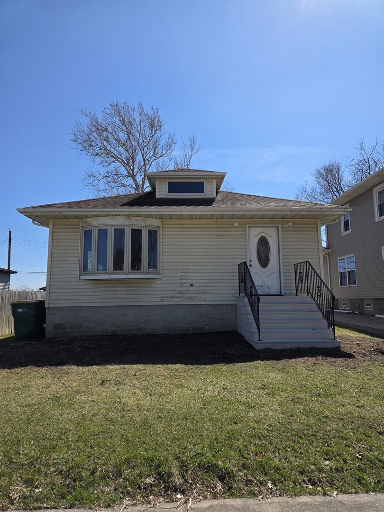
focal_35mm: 23
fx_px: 340
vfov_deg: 73.9
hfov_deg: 58.9
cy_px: 256
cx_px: 192
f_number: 1.7
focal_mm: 6.3
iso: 80
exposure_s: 1/7333
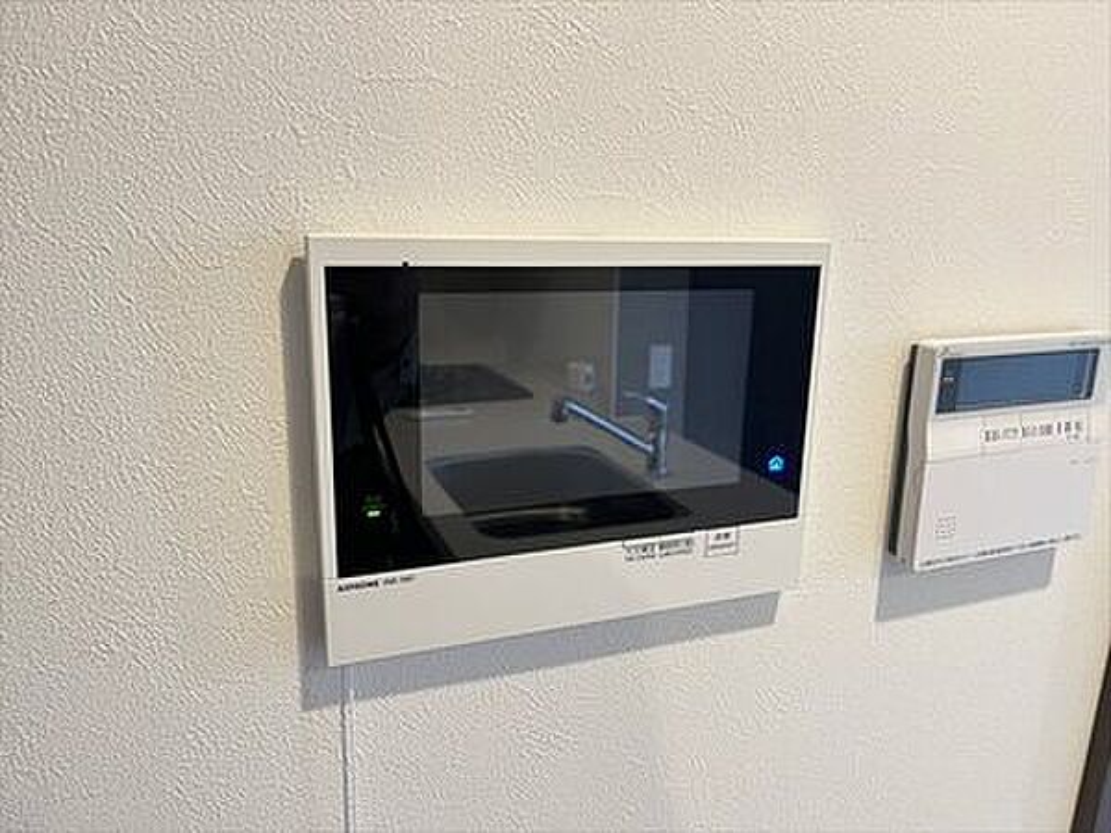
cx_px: 556
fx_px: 834
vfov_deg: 53.1
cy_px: 416
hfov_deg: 67.3
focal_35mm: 26
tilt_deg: -15.0
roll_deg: -0.4
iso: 125
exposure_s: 1/50
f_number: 1.6
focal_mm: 5.1
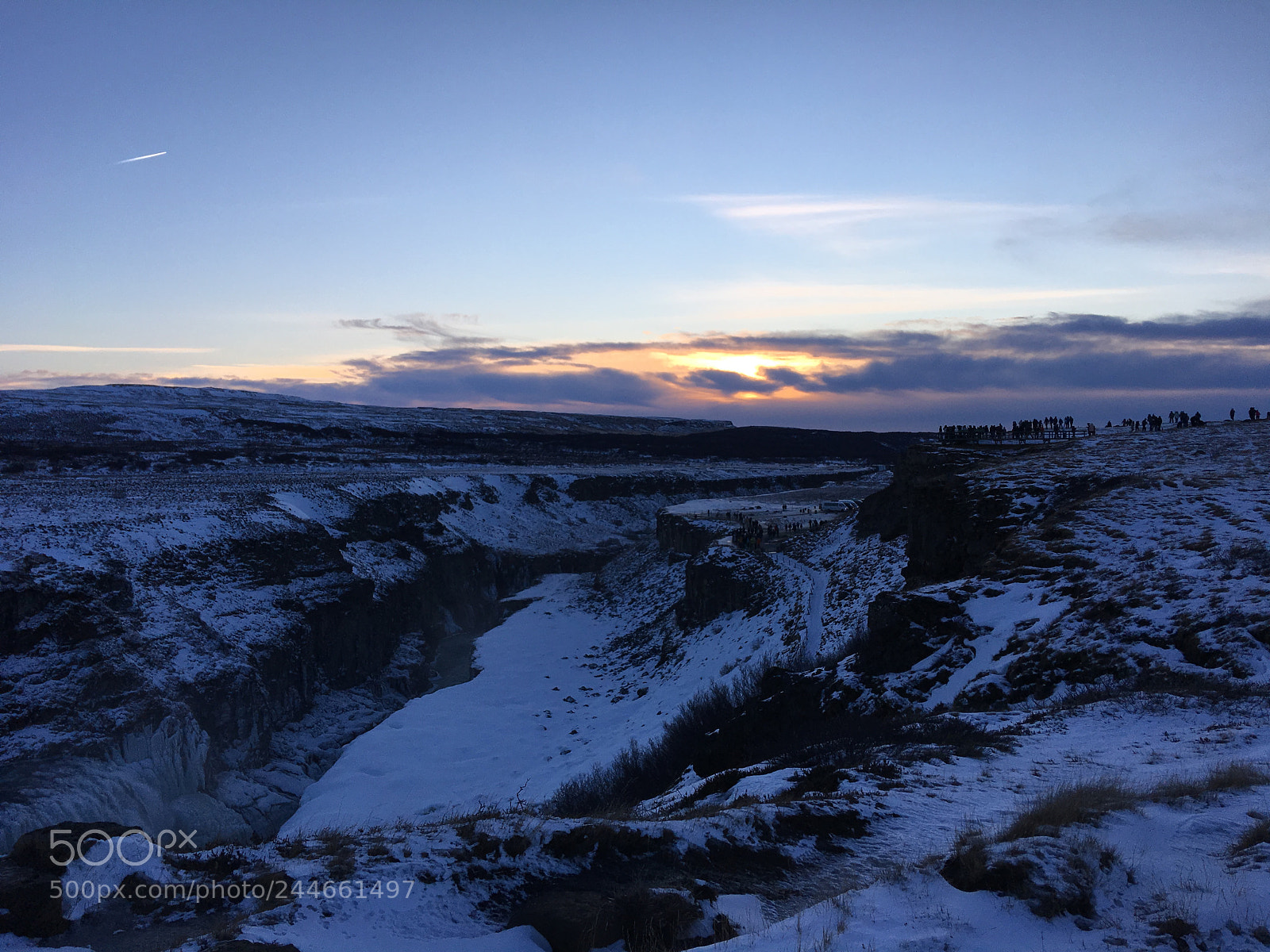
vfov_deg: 48.2
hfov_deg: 61.7
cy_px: 476
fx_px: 1064
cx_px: 635
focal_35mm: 29
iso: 25
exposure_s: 1/641
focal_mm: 4.15
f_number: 2.2
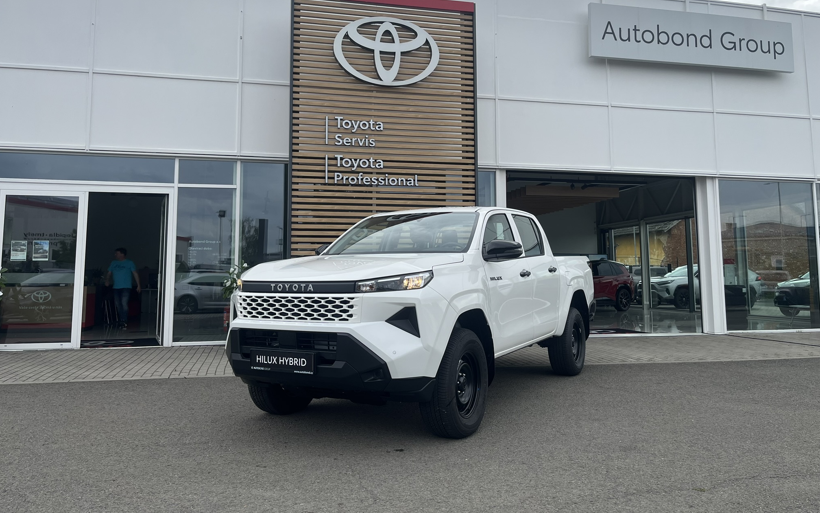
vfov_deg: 44.3
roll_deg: +0.4
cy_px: 209
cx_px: 406
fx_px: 626
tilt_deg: +6.1
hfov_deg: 66.5
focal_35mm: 28
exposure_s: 1/2222
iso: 50
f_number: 1.6
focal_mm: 5.1
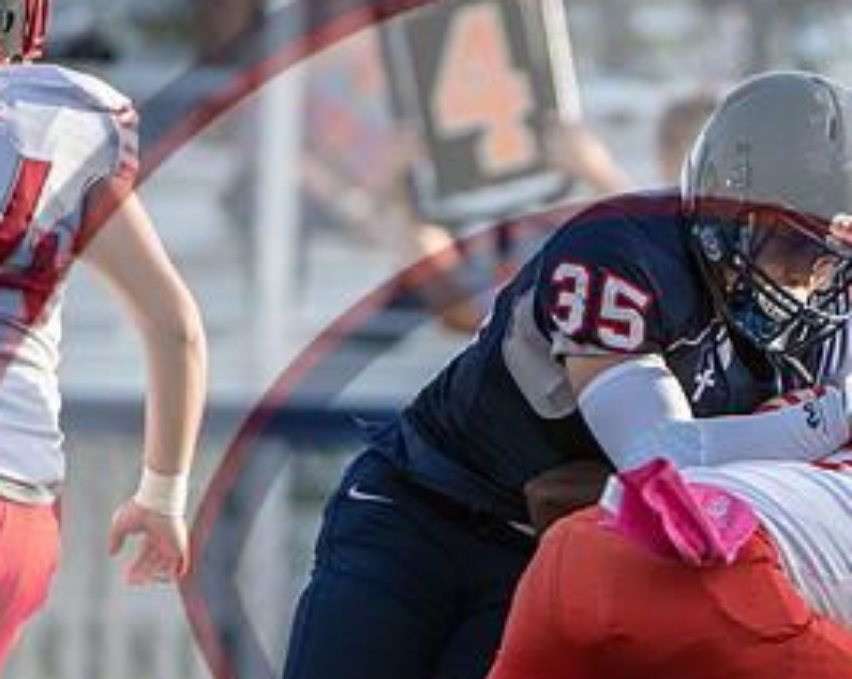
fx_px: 28140
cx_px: 833
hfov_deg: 1.7
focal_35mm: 1118
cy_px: 451
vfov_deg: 1.4
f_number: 4
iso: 200
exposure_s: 1/1000
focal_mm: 330
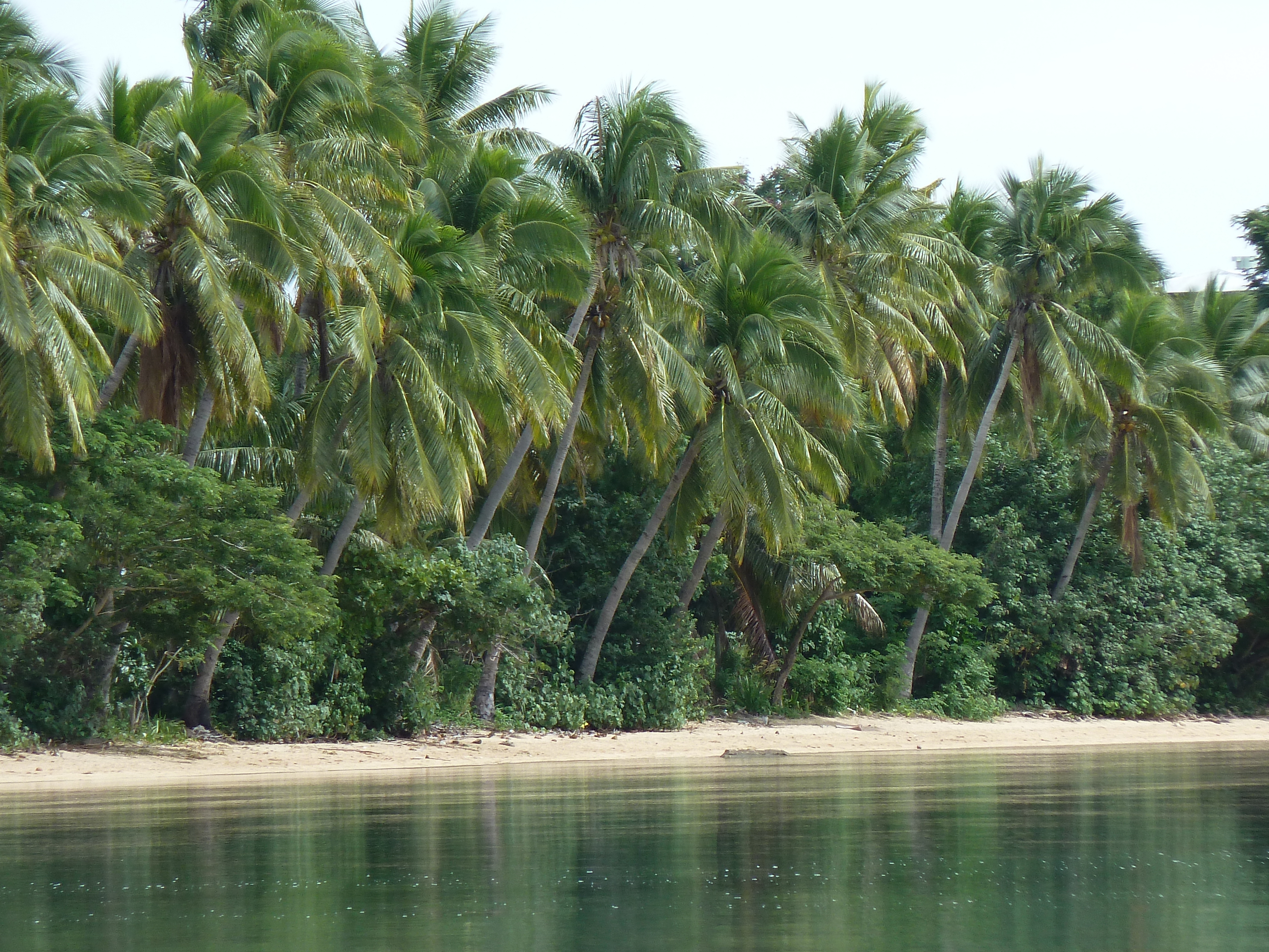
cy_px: 476
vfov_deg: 3.7
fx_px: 14627
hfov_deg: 5.0
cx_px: 634
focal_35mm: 399
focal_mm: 49.2
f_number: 4.9
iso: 80
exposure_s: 1/200
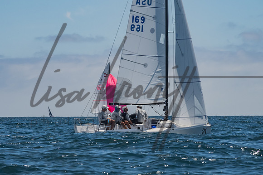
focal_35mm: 233
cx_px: 129
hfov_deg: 8.9
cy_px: 88
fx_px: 1699
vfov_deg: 5.9
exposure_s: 1/1600
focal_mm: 150
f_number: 14
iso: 640
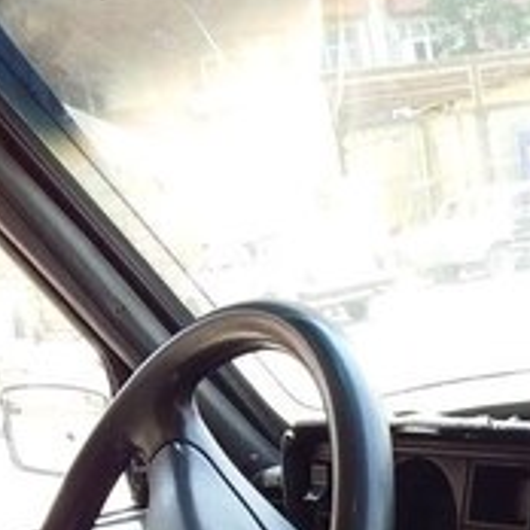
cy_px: 707
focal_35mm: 78
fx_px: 1351
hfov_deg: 21.3
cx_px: 545
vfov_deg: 20.2
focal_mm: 3.3
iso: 40
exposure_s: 1/101
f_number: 2.2
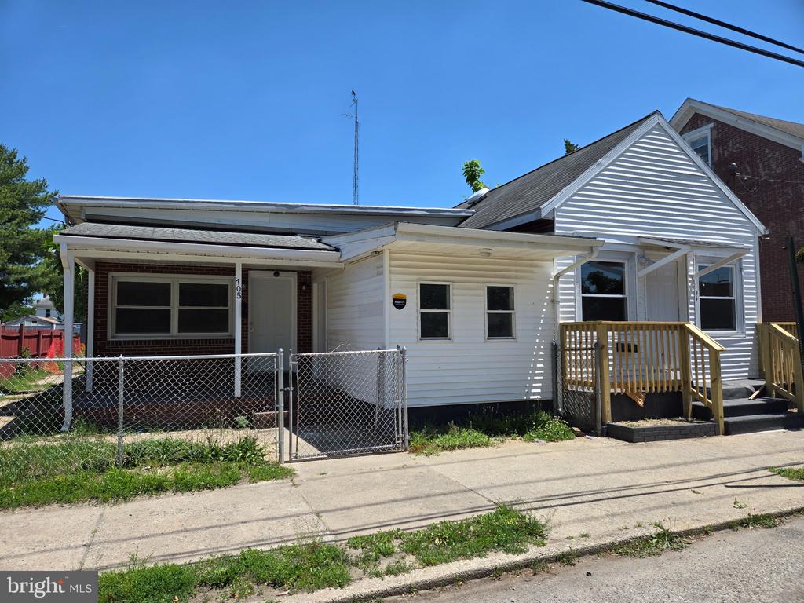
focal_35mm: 23
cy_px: 302
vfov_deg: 58.9
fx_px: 534
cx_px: 402
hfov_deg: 73.9
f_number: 1.8
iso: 40
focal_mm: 5.4
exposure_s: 1/2921
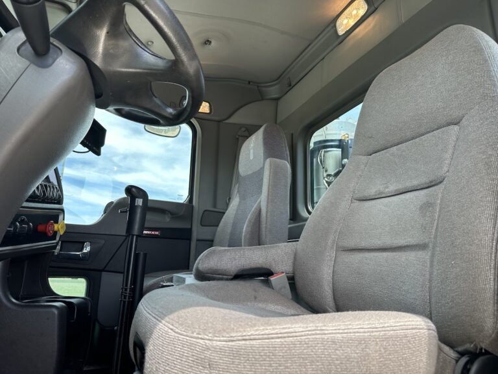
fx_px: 345
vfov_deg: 56.8
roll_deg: -3.3
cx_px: 249
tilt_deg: +15.5
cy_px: 187
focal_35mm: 24
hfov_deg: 71.6
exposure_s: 1/558
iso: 80
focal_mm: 6.86
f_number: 1.78
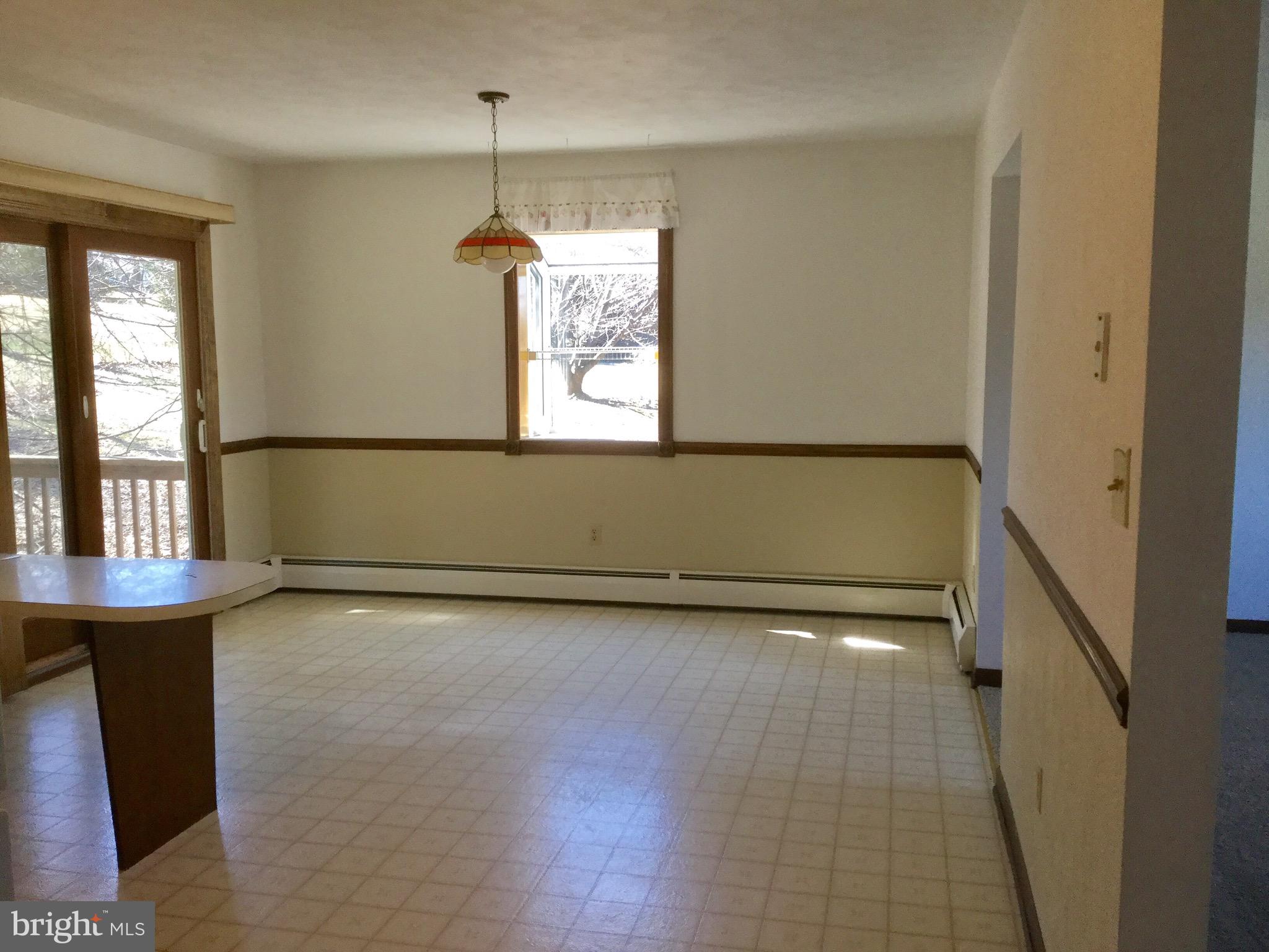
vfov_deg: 45.4
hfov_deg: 58.4
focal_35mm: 31
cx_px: 634
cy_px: 476
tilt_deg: -6.8
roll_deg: +0.8
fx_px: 1136
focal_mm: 3.3
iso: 25
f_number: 2.4
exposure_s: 1/40
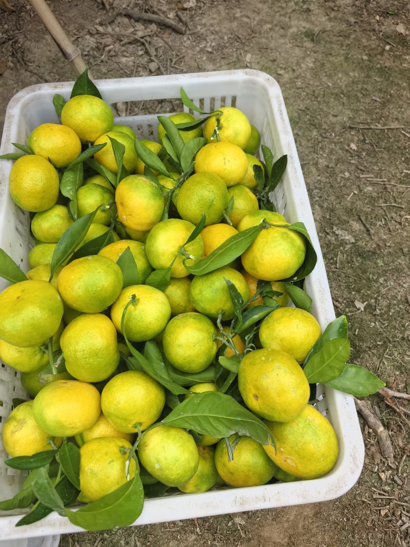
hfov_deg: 51.3
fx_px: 426
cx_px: 205
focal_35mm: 27
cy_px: 274
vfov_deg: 65.3
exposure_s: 1/1000
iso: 100
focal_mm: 5.75
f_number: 2
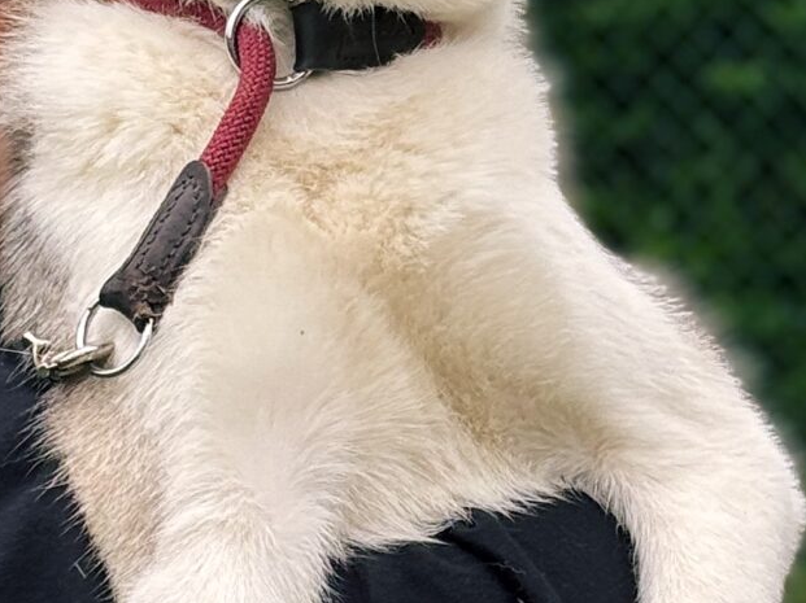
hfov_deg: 10.0
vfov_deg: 7.5
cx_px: 202
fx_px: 4608
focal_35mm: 198
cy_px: 554
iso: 64
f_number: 1.78
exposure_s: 1/865
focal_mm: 6.76
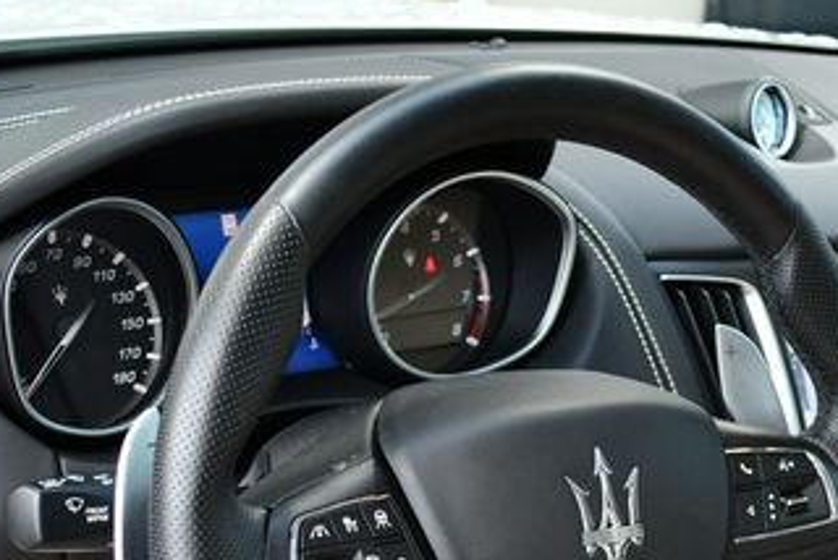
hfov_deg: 25.1
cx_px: 594
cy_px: 534
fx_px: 1864
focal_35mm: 80
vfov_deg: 16.8
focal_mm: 20
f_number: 3.8
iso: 560
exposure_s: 1/250
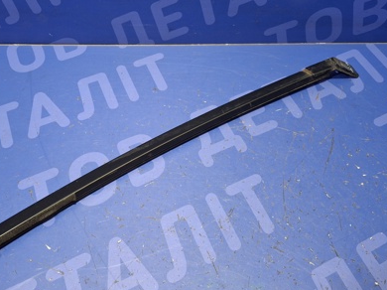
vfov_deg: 35.0
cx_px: 144
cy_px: 119
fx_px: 458
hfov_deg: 45.4
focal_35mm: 41
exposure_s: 1/33
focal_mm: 4.69
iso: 250
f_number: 1.8
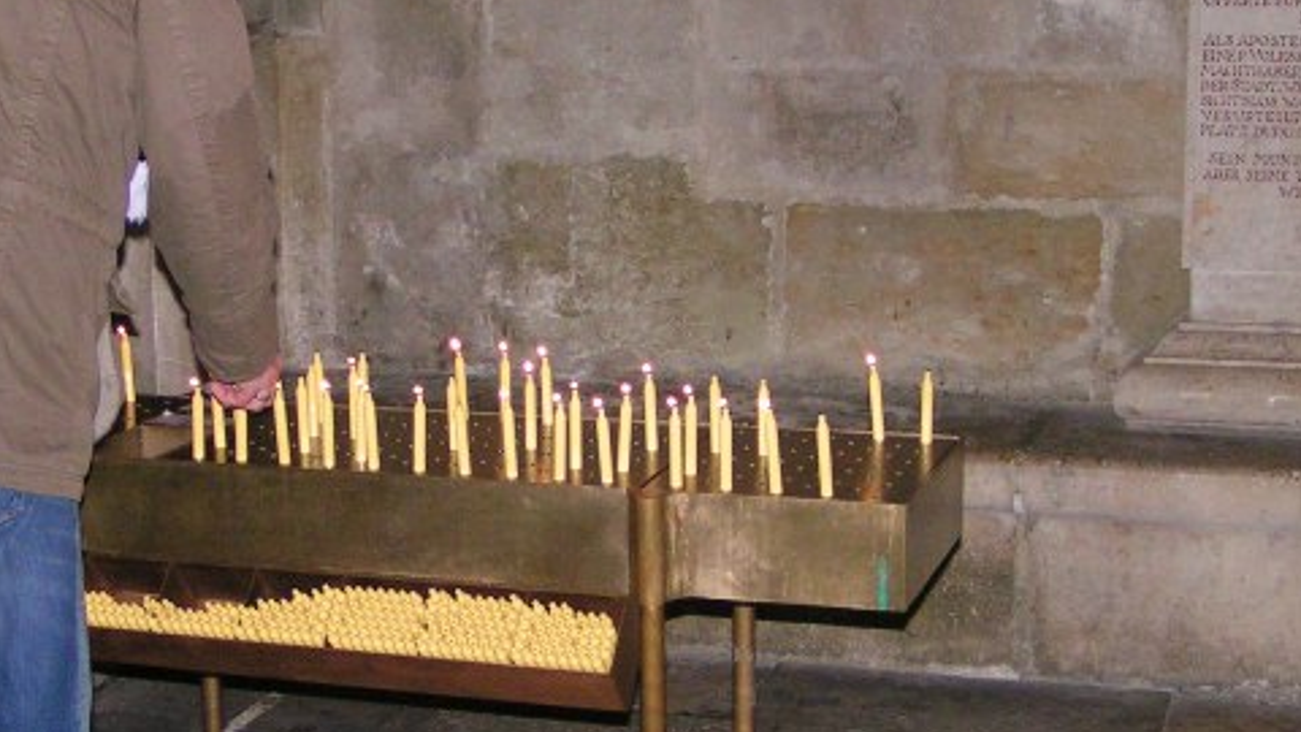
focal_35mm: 69
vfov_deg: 17.5
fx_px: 2380
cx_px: 537
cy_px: 304
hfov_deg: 30.5
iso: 200
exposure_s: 1/40
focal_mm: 5.8
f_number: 2.8
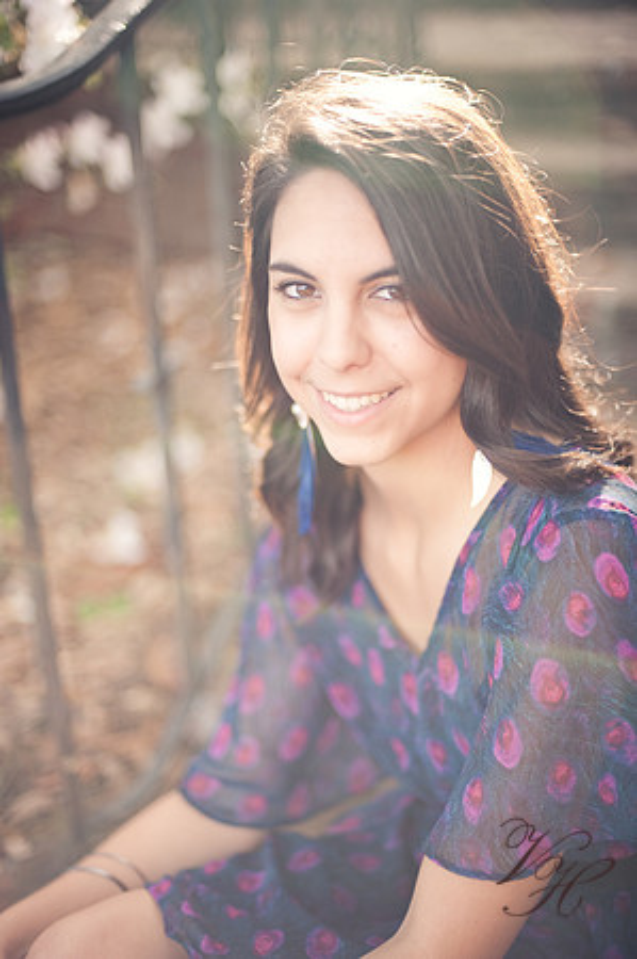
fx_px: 1330
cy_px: 480
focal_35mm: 50
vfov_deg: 39.6
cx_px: 318
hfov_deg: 26.9
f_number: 1.4
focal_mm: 50
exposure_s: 1/1000
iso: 320
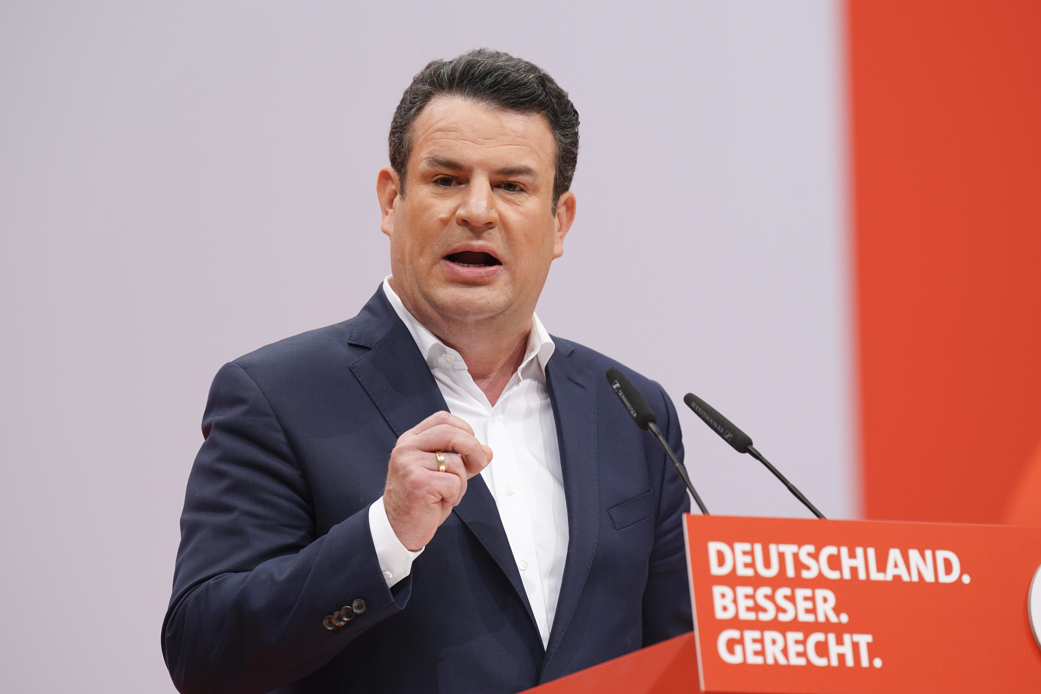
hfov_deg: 5.2
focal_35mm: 400
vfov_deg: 3.4
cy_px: 347
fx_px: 11566
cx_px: 520
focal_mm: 400
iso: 800
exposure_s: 1/125
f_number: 5
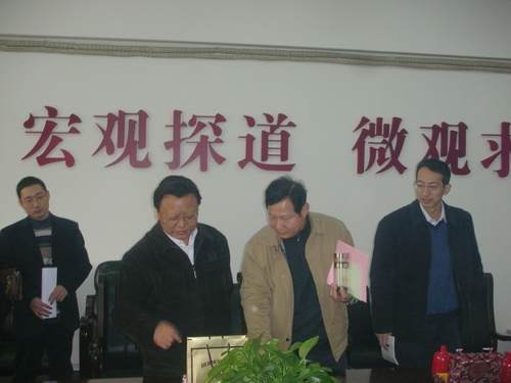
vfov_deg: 31.5
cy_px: 192
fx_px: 679
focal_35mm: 46
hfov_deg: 41.2
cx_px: 256
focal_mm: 7.7
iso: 92
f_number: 3.5
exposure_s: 1/60.1
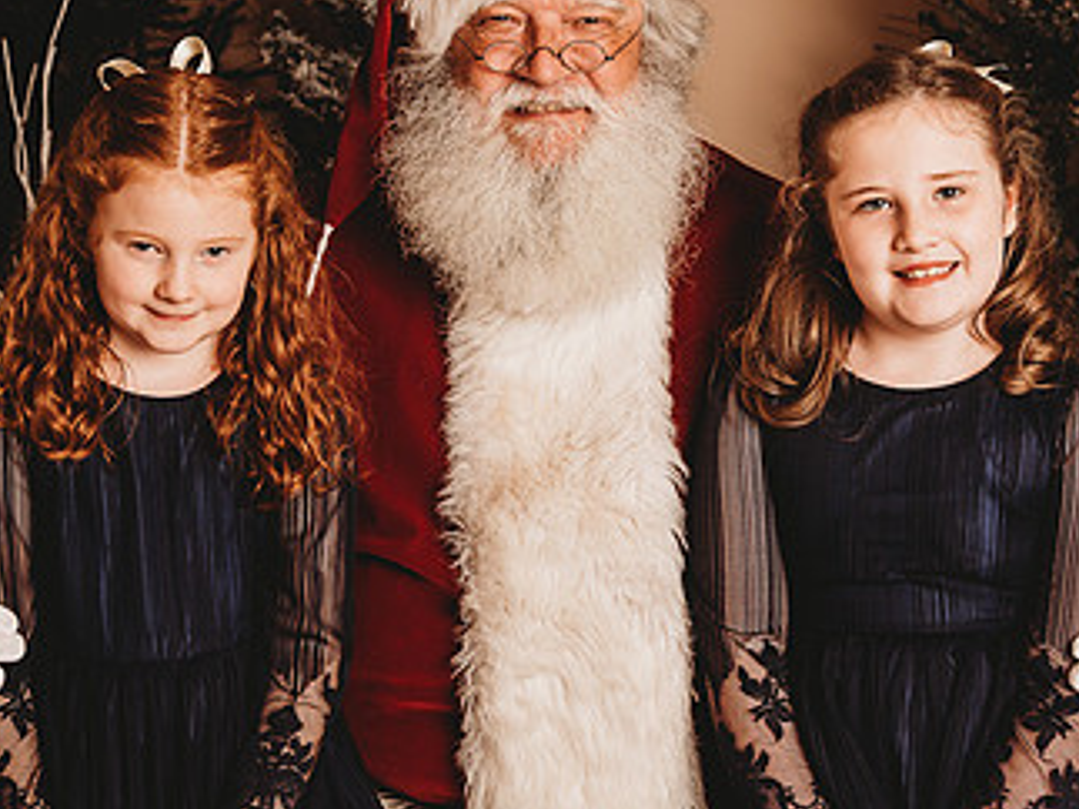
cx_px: 565
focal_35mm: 83
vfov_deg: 17.7
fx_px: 2586
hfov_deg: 23.6
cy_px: 229
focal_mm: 48
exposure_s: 1/160
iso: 100
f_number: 4
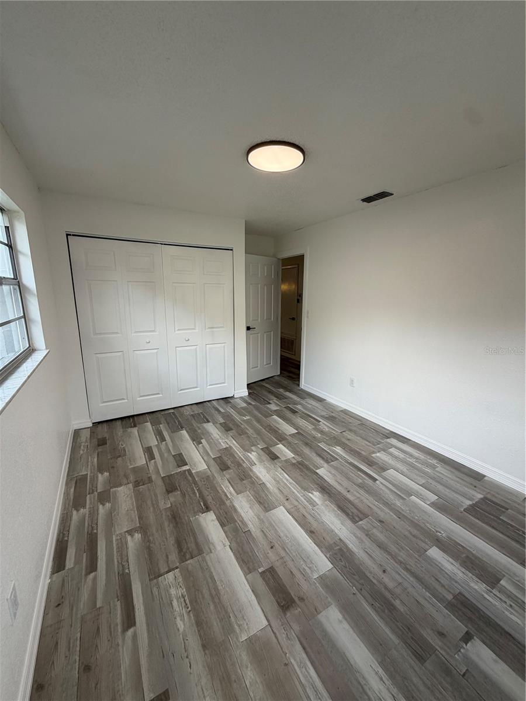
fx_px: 284
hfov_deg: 85.7
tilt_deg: -10.5
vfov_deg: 102.1
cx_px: 263
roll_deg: +0.8
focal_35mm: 14
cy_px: 350
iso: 80
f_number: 2.2
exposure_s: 1/121
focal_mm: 2.22
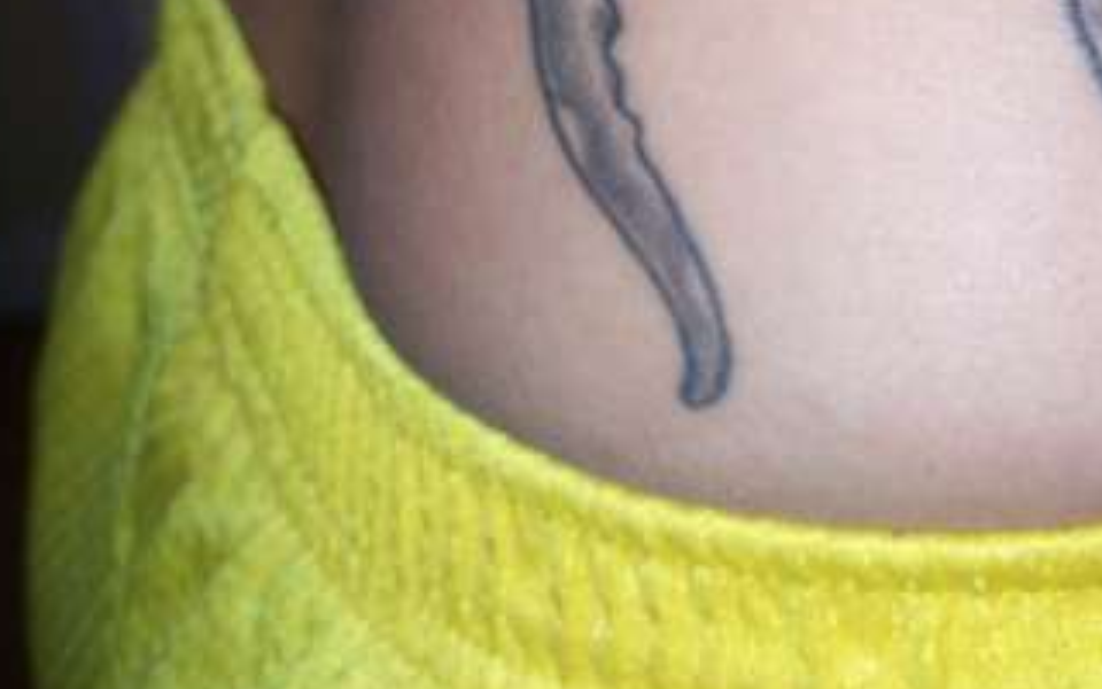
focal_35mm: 98
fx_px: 2943
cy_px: -427
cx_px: 988
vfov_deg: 12.5
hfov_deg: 20.8
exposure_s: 1/60
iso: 80
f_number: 2.8
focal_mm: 7.8
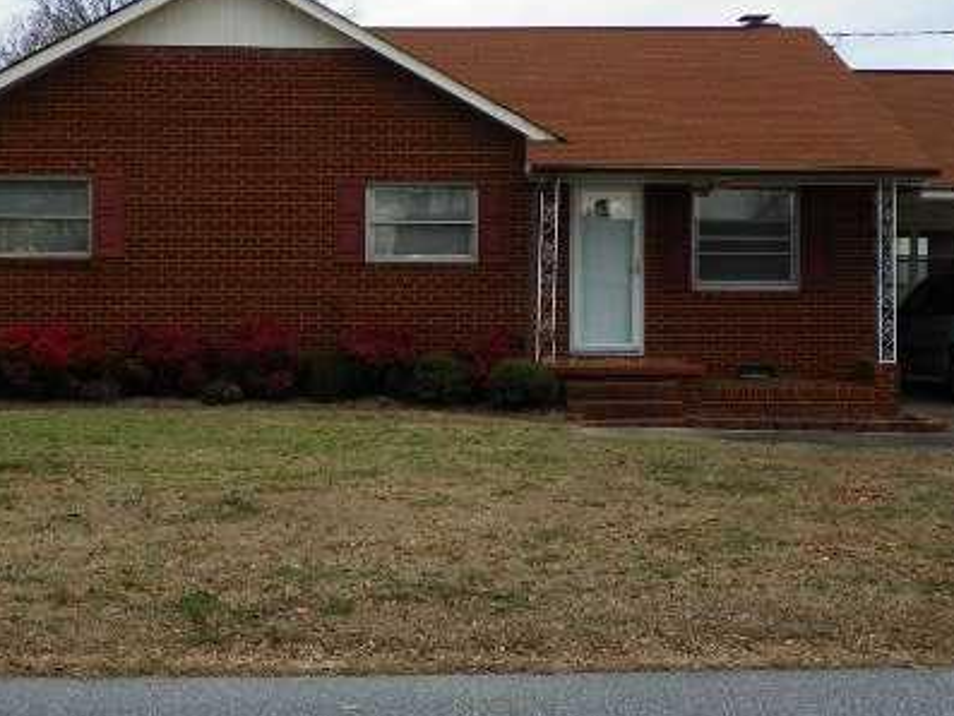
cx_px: 529
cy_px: 274
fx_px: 1599
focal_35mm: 58
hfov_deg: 33.2
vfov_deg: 25.2
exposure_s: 1/160
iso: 64
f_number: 3.2
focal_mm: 6.4
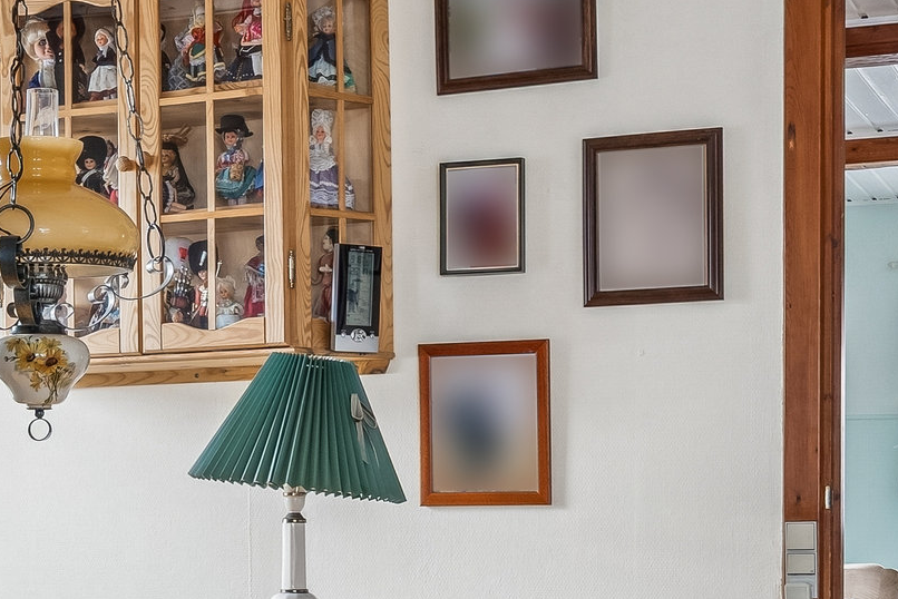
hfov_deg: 21.3
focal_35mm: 95
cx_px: 203
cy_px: 522
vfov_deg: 14.3
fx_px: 2367
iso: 200
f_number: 8
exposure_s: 1
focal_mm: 17
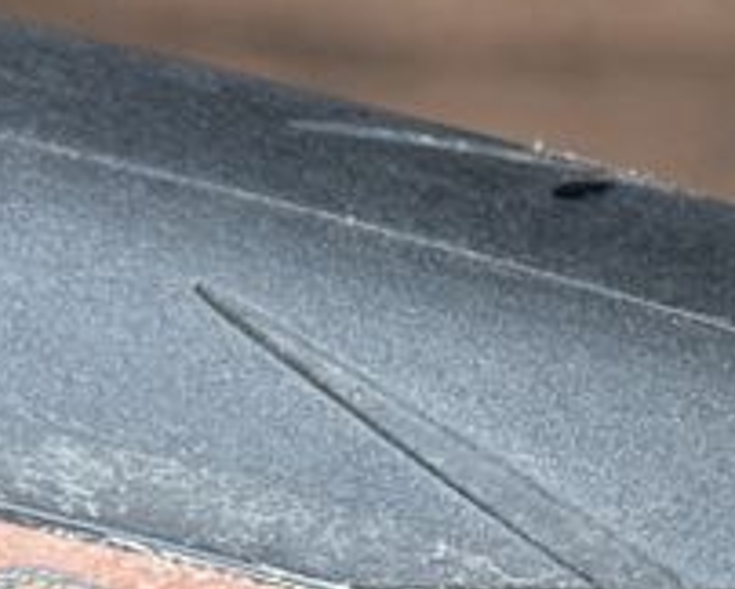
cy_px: 785
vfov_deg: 6.8
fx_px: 4899
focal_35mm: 225
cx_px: 1394
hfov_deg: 8.2
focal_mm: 6.76
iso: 160
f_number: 1.78
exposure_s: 1/60
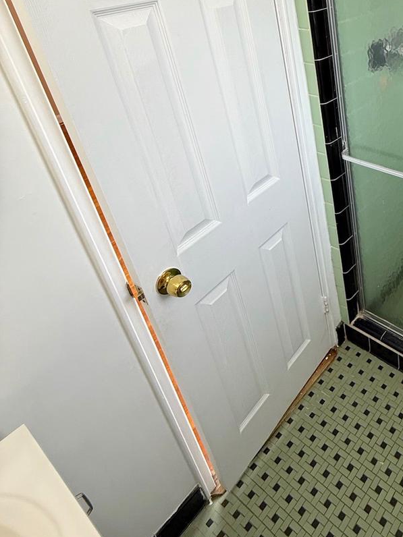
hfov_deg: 44.8
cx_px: 388
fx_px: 419
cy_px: 136
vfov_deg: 61.7
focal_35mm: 27
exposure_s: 1/99
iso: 80
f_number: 2.2
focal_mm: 2.22
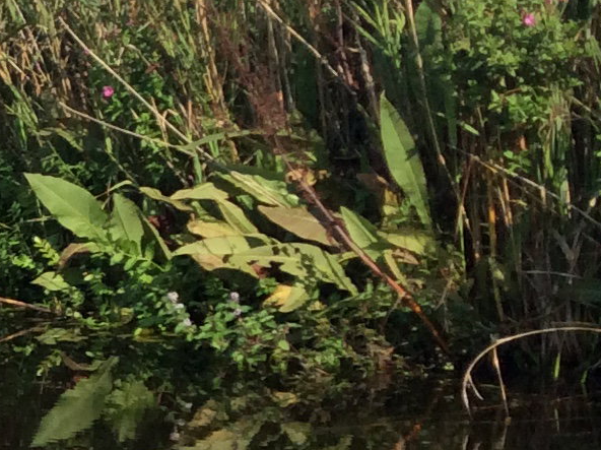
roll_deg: +4.3
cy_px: 353
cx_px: -529
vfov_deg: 10.6
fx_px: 2429
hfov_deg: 12.7
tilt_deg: -6.8
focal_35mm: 140
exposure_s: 1/1300
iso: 32
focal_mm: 3.3
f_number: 2.4
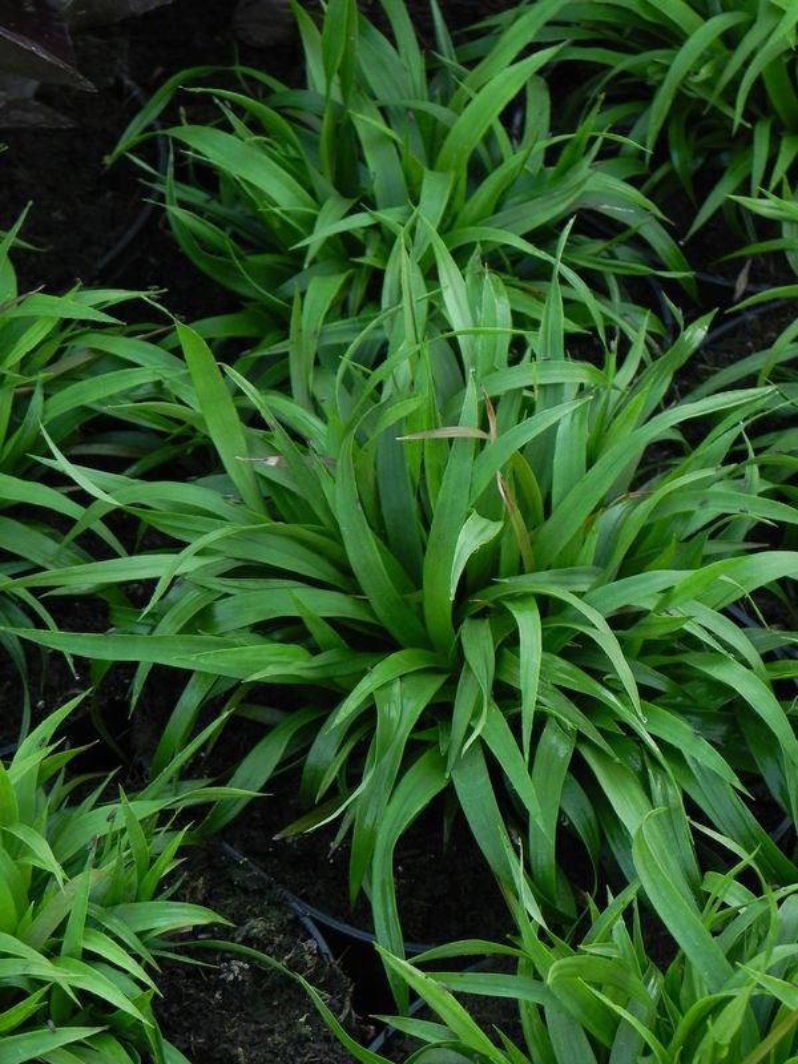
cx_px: 399
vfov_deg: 18.7
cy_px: 532
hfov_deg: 14.1
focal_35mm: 105
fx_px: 3227
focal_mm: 18.8
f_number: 4.5
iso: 160
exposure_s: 1/15
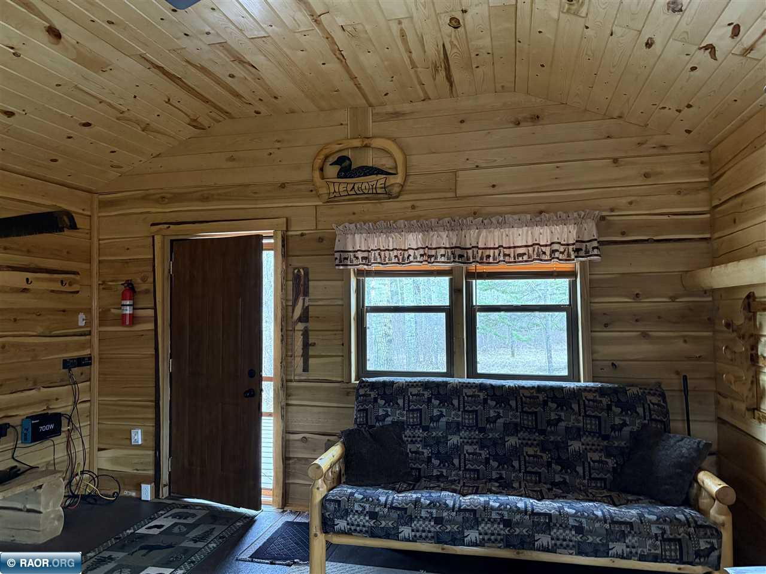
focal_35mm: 24
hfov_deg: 71.6
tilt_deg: +1.9
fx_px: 531
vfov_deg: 56.8
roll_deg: -0.3
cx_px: 383
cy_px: 287
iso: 800
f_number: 1.78
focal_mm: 6.76
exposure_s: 1/36
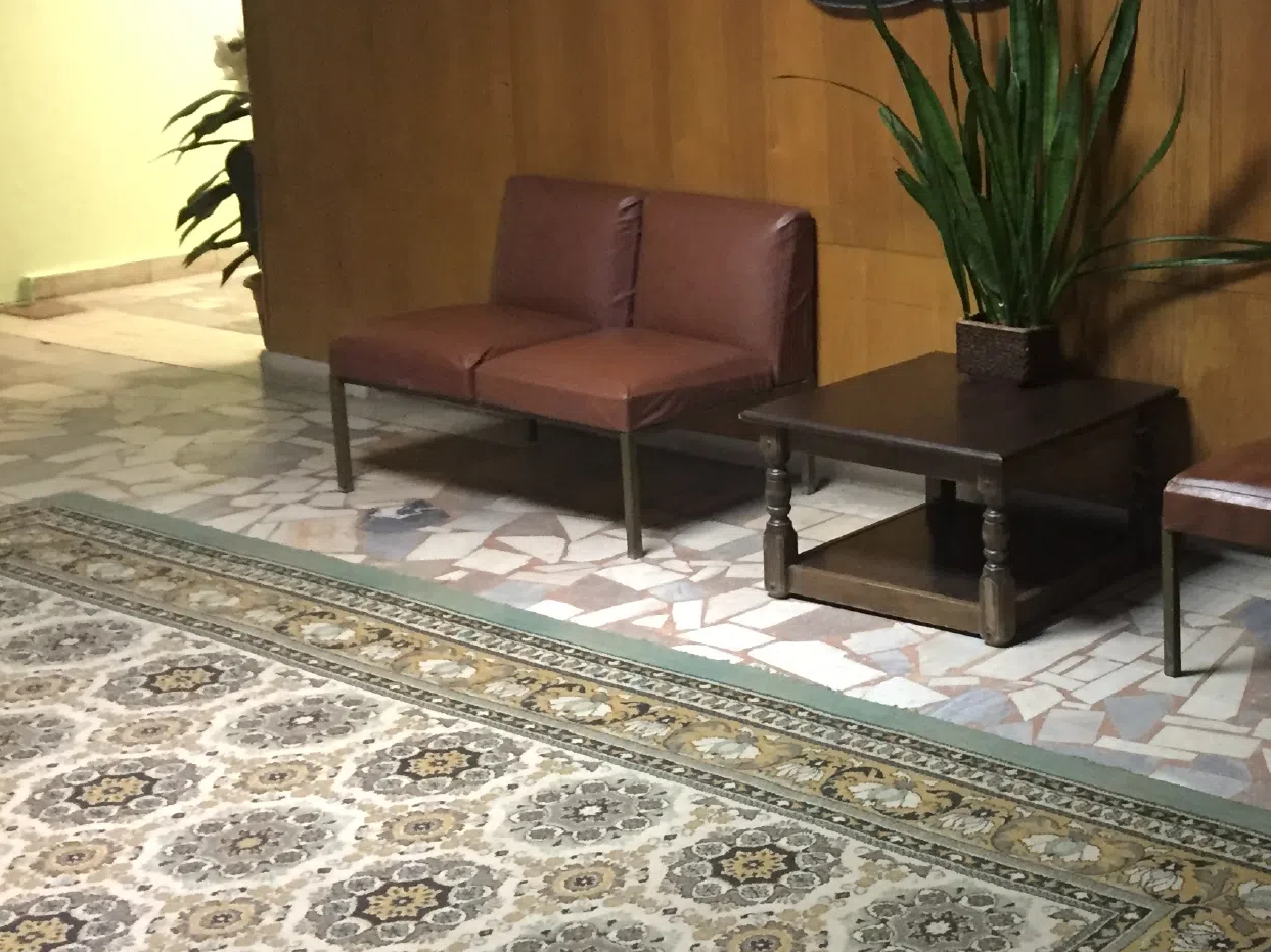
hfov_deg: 32.2
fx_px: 2056
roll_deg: -1.2
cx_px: 1206
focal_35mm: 56
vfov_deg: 26.0
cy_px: 315
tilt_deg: -11.1
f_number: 2.2
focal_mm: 4.15
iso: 250
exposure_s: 1/20
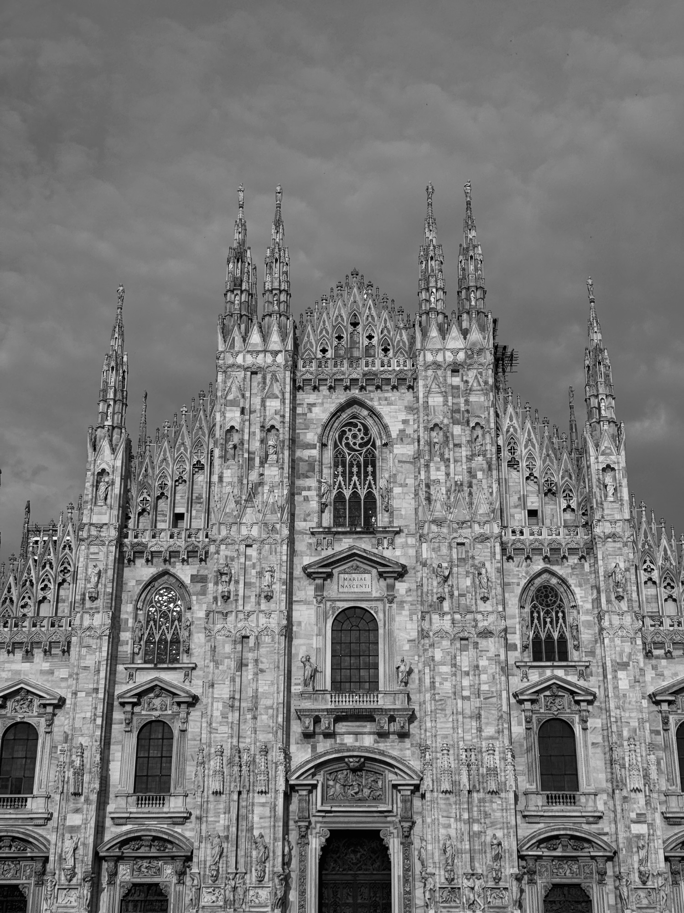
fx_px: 1265
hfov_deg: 30.3
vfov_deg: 39.7
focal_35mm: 48
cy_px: 456
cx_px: 342
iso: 64
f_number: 1.78
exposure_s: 1/7937
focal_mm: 6.76
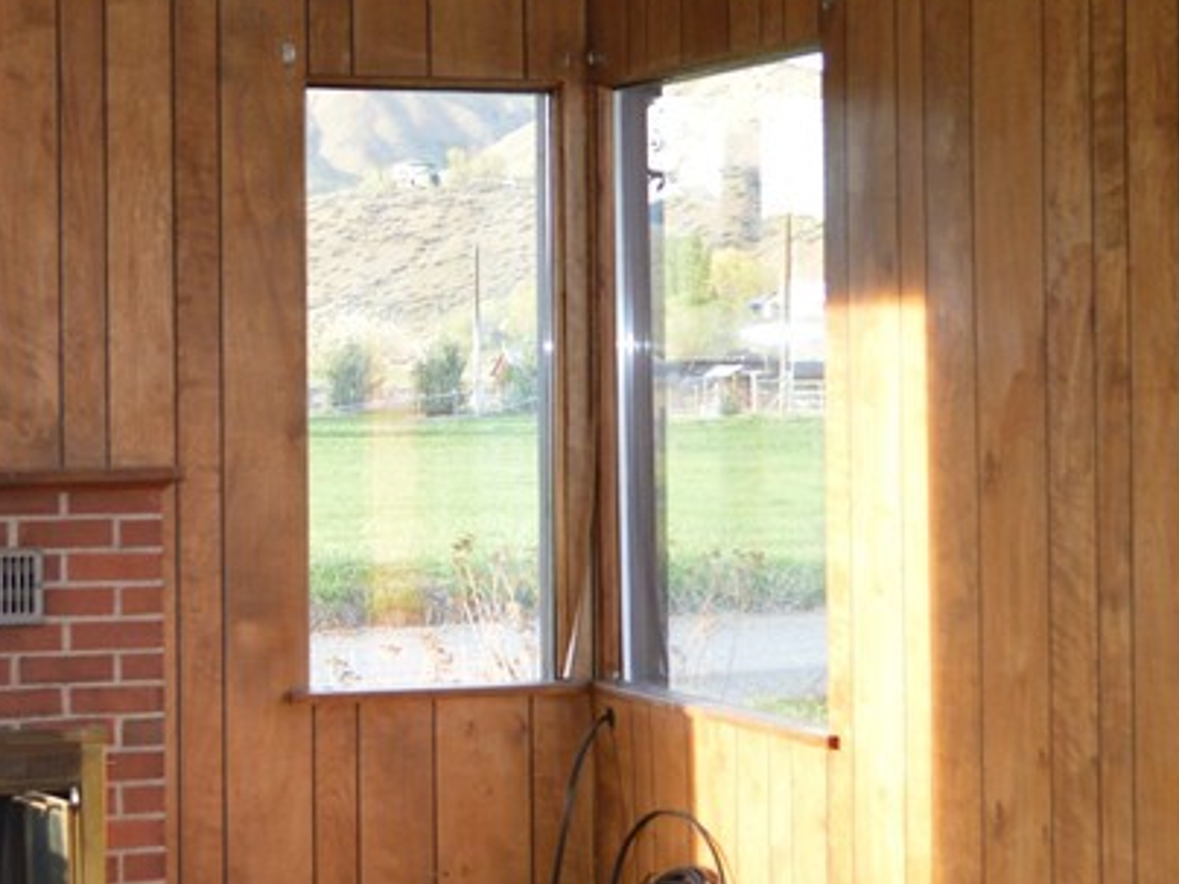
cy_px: 312
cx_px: 355
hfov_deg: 21.0
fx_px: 3168
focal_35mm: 93
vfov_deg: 15.9
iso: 400
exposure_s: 1/100
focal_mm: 24
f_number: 4
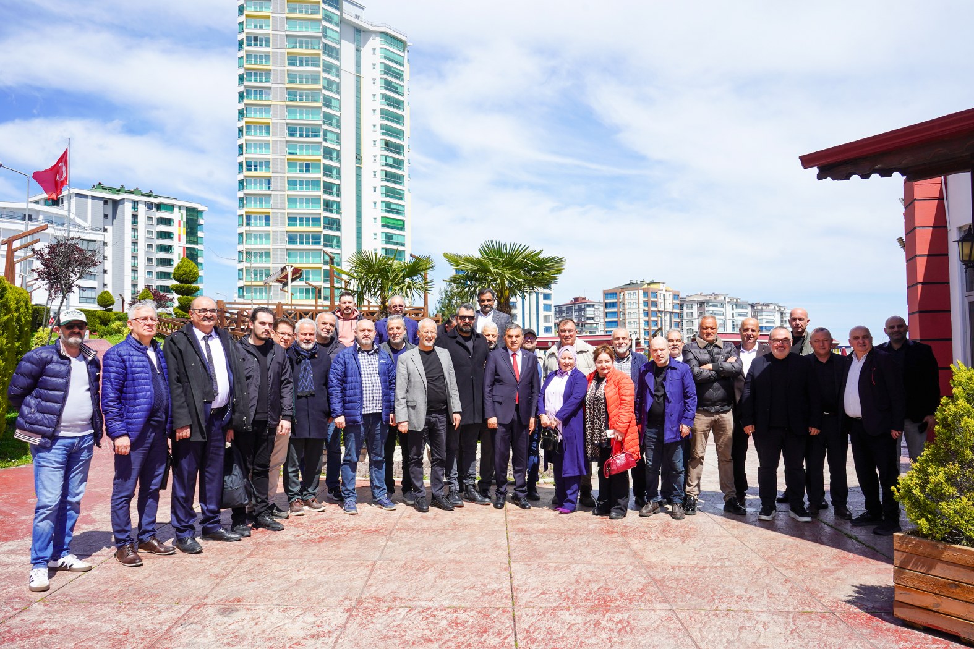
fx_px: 757
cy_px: 324
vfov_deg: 46.4
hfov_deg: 65.5
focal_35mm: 28
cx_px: 487
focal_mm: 28
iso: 100
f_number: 10
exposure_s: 1/200
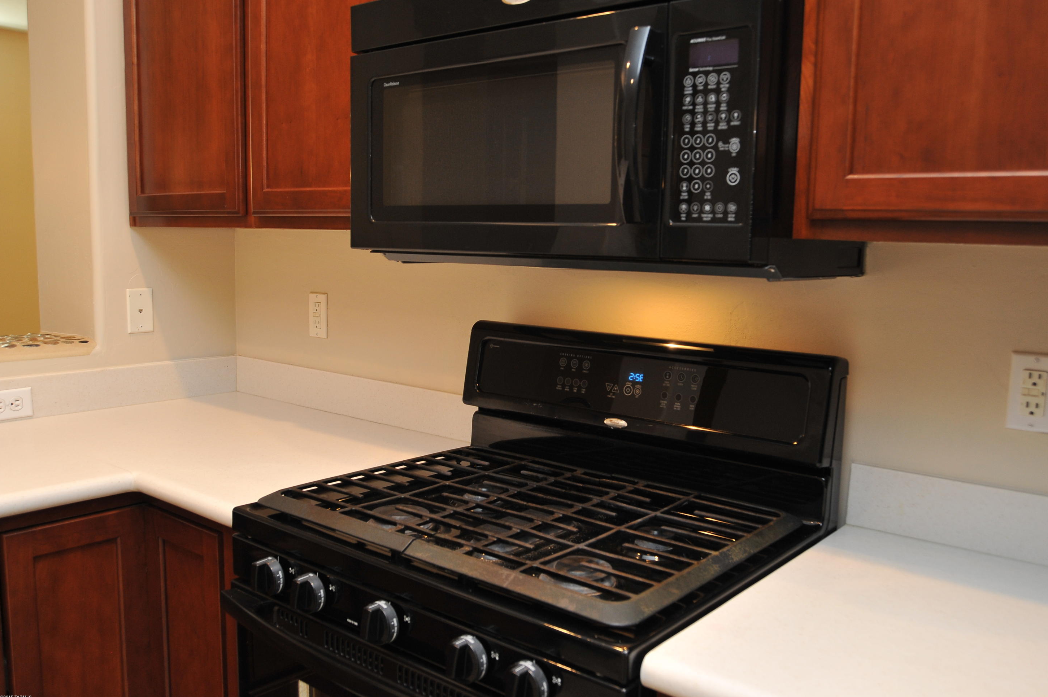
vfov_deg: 42.3
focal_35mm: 31
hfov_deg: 60.3
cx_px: 539
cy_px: 359
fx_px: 902
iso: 1000
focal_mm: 30
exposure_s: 1/30
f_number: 5.6
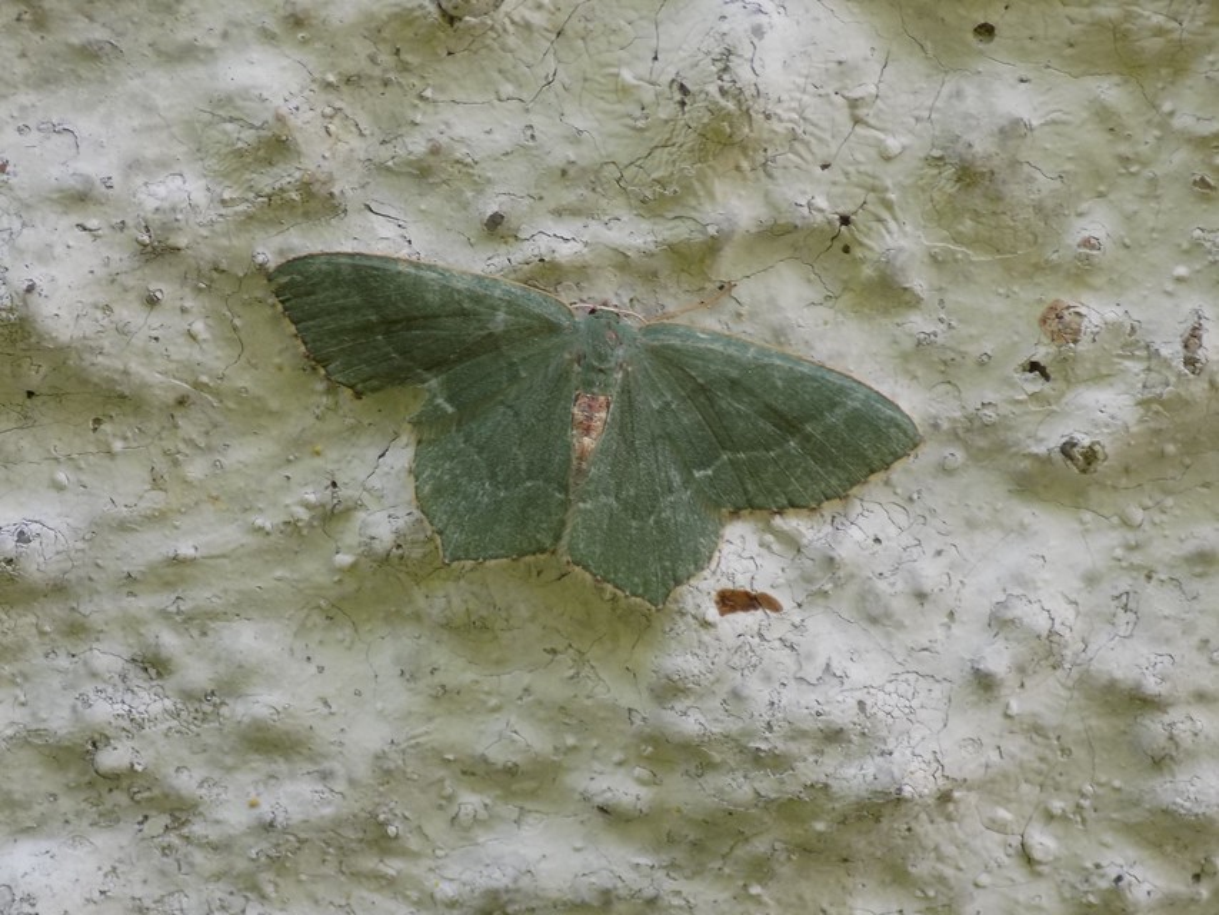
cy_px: 458
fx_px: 3416
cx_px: 610
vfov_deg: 15.2
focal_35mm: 97
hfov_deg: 20.2
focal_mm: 17.2
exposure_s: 1/60
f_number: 4.6
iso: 80
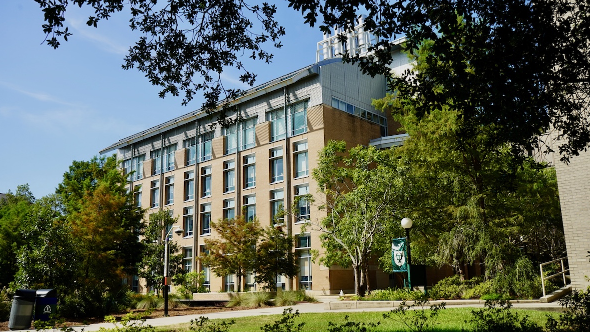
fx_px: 501
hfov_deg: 61.0
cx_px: 299
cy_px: 171
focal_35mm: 32
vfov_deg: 36.7
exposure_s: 1/125
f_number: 9
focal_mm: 30
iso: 100
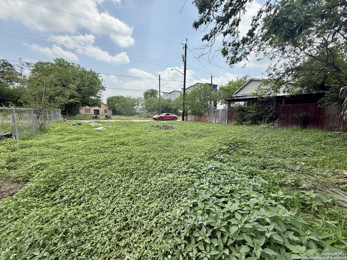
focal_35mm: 14
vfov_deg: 85.7
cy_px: 130
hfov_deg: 102.1
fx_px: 140
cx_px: 174
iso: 64
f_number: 2.2
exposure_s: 1/985
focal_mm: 2.22
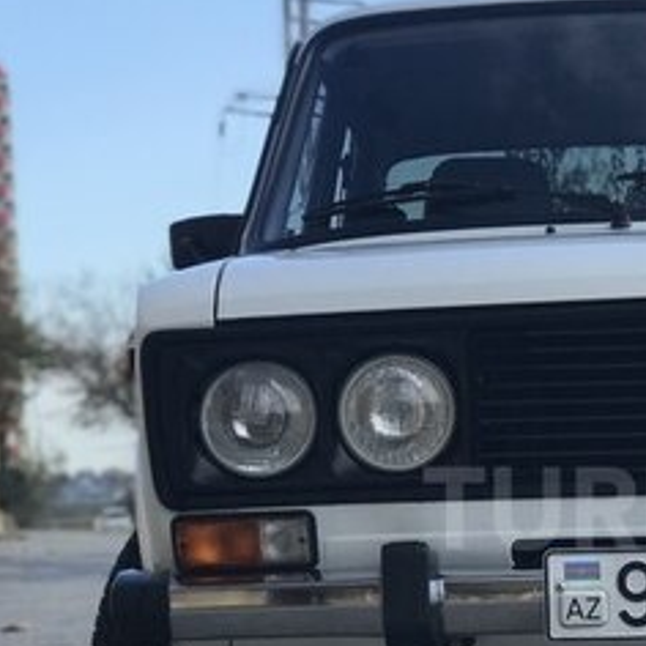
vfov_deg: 12.3
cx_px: 703
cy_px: 508
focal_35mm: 141
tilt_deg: +1.4
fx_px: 2977
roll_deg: +2.5
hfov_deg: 12.2
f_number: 2.8
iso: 20
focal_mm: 6.6
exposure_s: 1/320
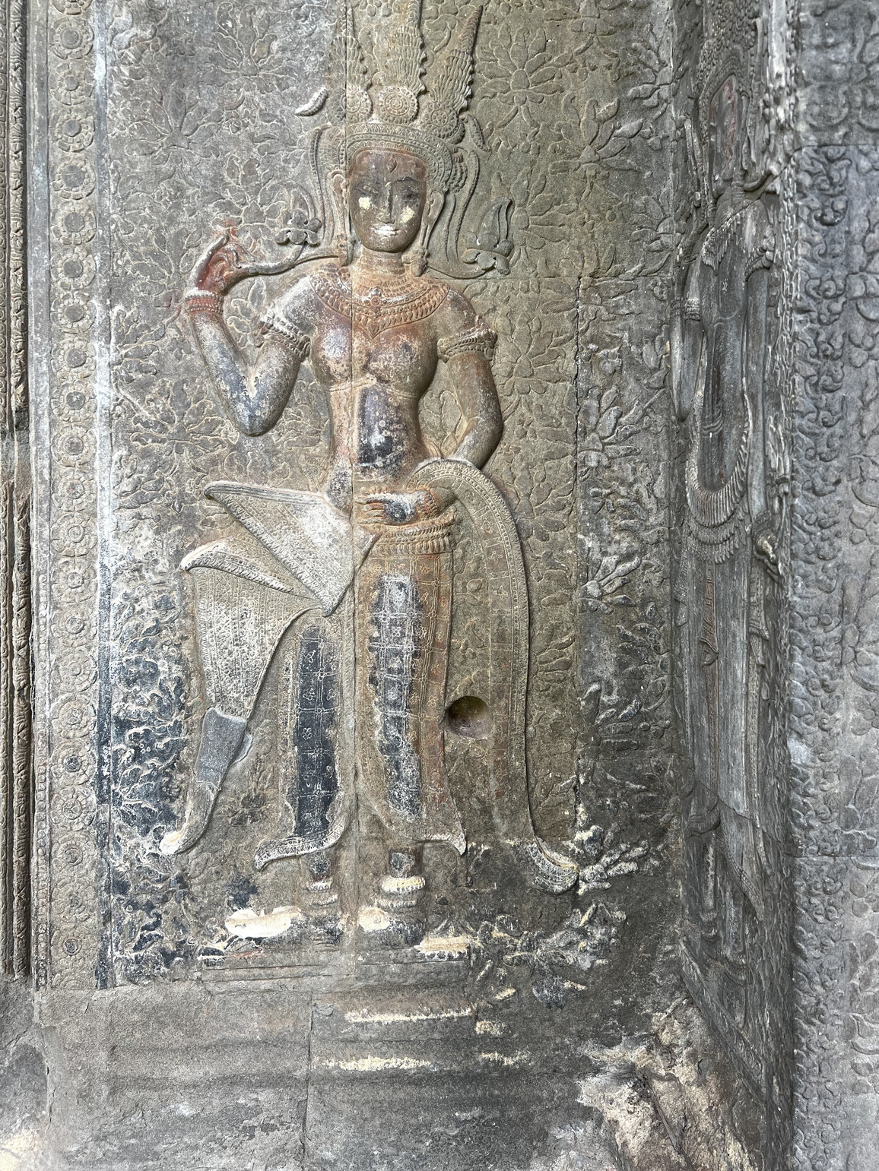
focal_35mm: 27
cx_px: 452
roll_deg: +0.1
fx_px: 914
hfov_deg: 51.4
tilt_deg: -0.8
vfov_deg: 65.3
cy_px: 565
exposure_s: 1/224
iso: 40
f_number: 1.5
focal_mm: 5.7
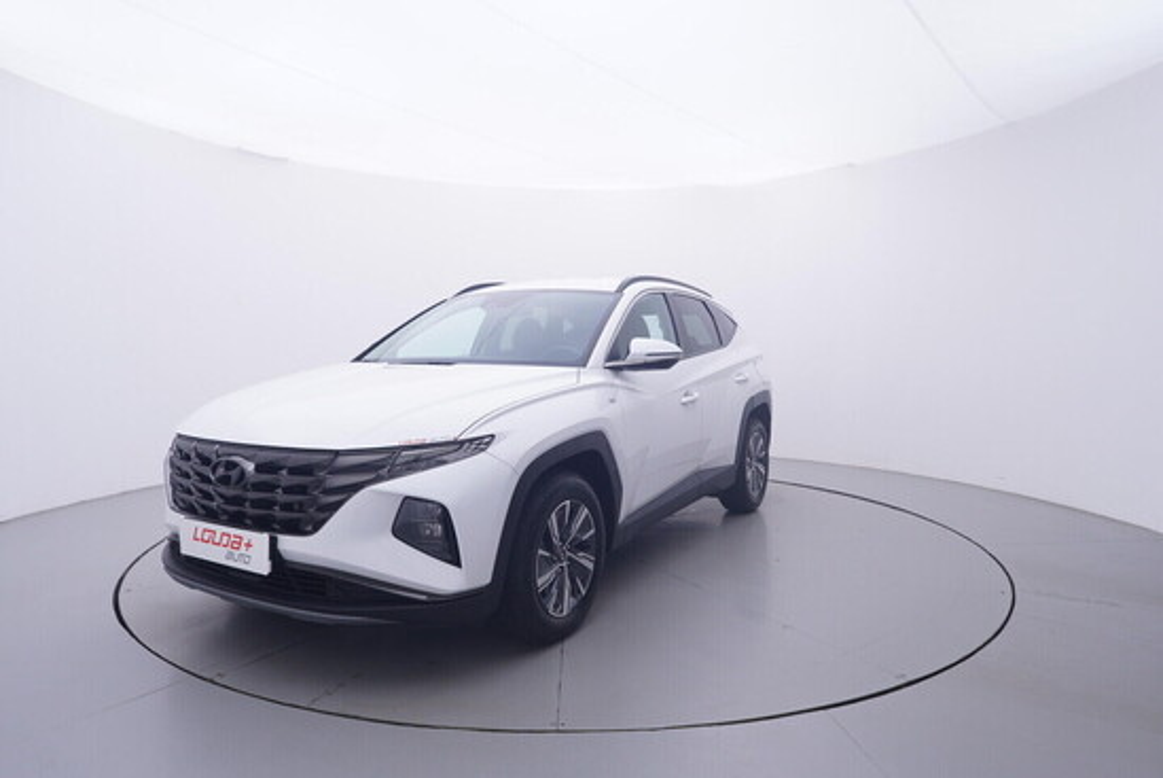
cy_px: 389
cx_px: 582
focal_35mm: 22
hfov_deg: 77.3
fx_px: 727
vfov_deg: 56.2
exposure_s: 1/80
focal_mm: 15
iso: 200
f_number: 5
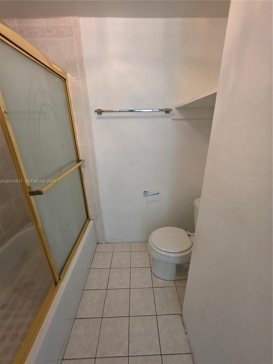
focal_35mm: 13
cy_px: 182
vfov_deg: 106.2
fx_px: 137
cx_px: 136
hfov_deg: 89.9
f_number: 1.9
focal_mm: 2.2
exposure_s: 1/60
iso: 400
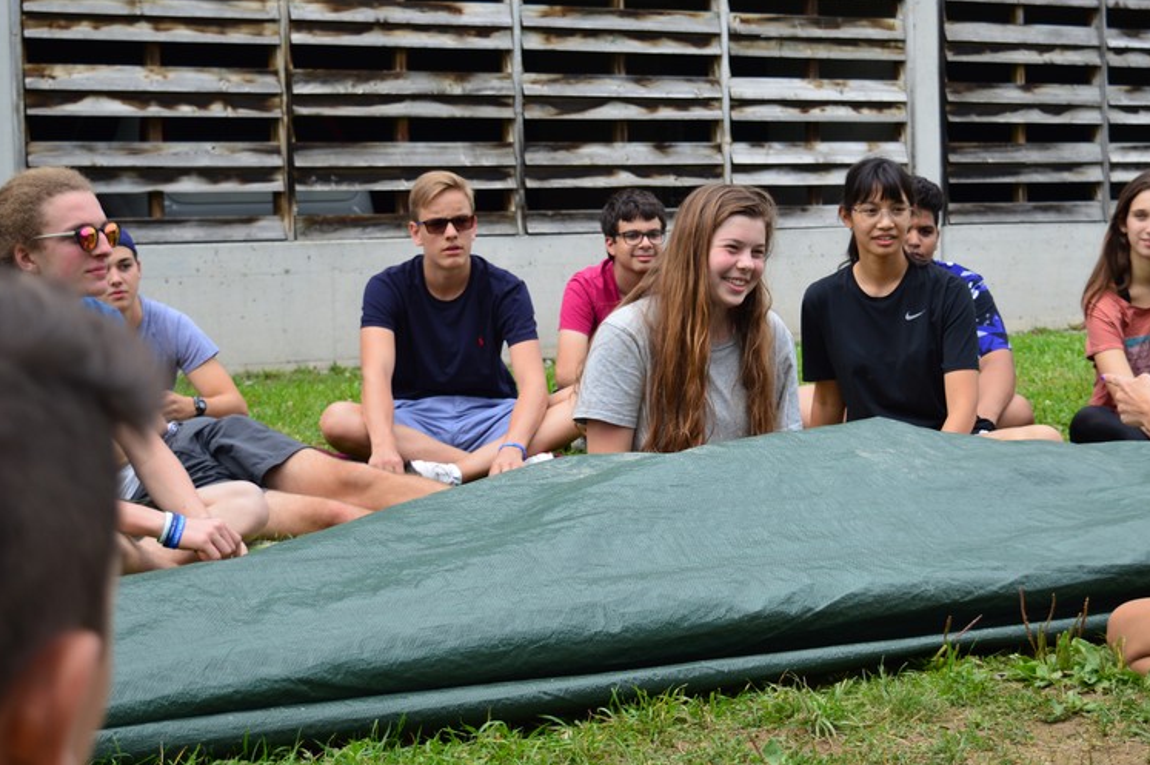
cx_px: 761
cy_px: 333
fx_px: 2362
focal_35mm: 74
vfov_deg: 18.4
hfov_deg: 27.2
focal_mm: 36
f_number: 4.8
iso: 200
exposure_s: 1/640
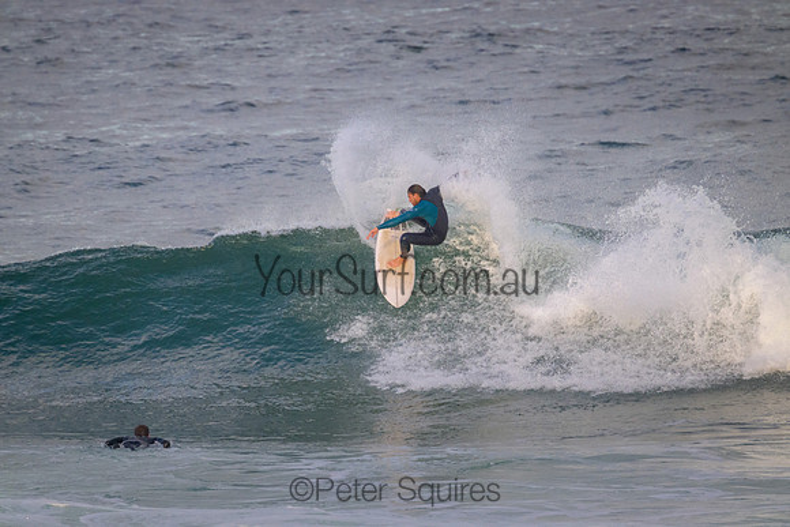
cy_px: 264
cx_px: 395
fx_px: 17559
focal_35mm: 800
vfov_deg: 1.7
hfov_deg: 2.6
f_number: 11
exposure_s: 1/1250
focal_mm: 800
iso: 3200
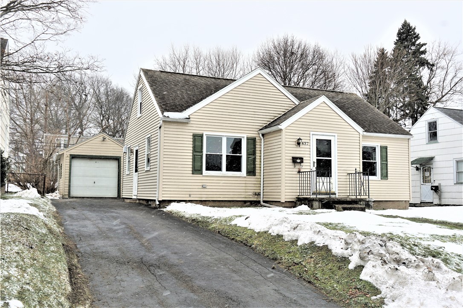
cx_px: 232
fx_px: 463
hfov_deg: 53.1
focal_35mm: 36
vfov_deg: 36.9
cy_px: 154
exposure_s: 1/125
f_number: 8
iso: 100
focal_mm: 24
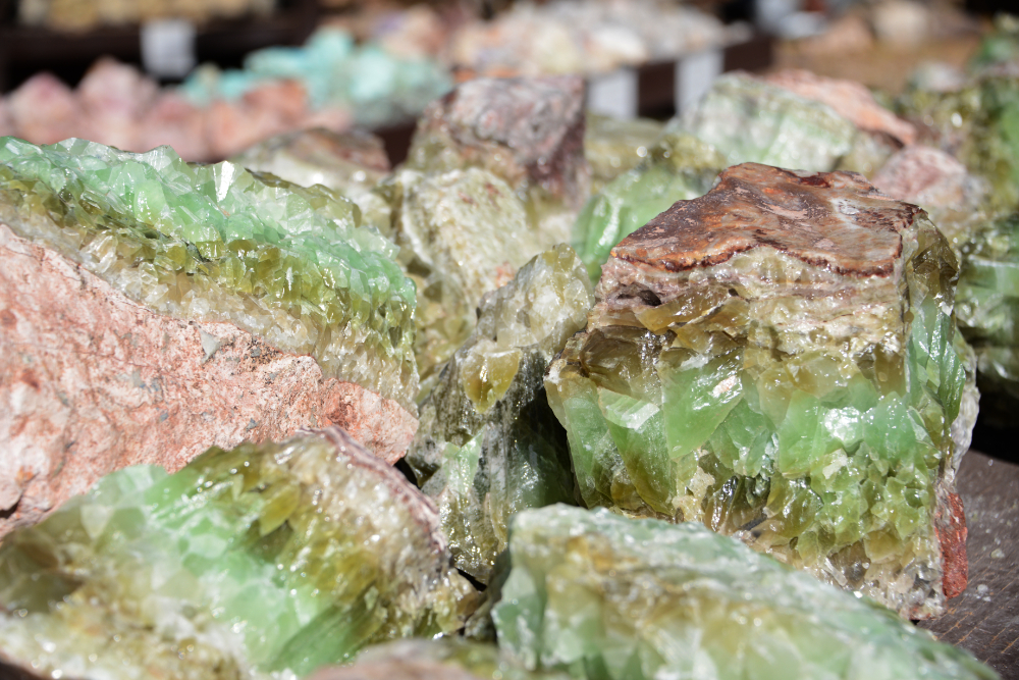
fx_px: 2406
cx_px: 510
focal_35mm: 85
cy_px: 340
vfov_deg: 16.1
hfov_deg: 23.9
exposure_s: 1/2000
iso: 250
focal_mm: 85
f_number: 5
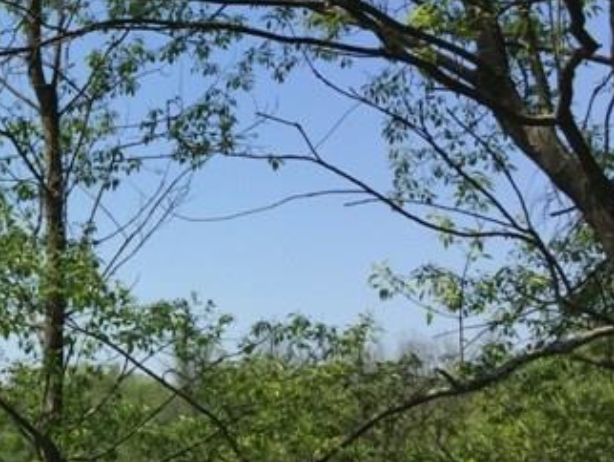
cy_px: 275
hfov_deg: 24.6
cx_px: -114
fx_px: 1278
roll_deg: -1.1
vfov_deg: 20.4
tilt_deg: +8.1
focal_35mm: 72
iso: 32
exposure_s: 1/2198
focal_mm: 4.15
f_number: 2.2
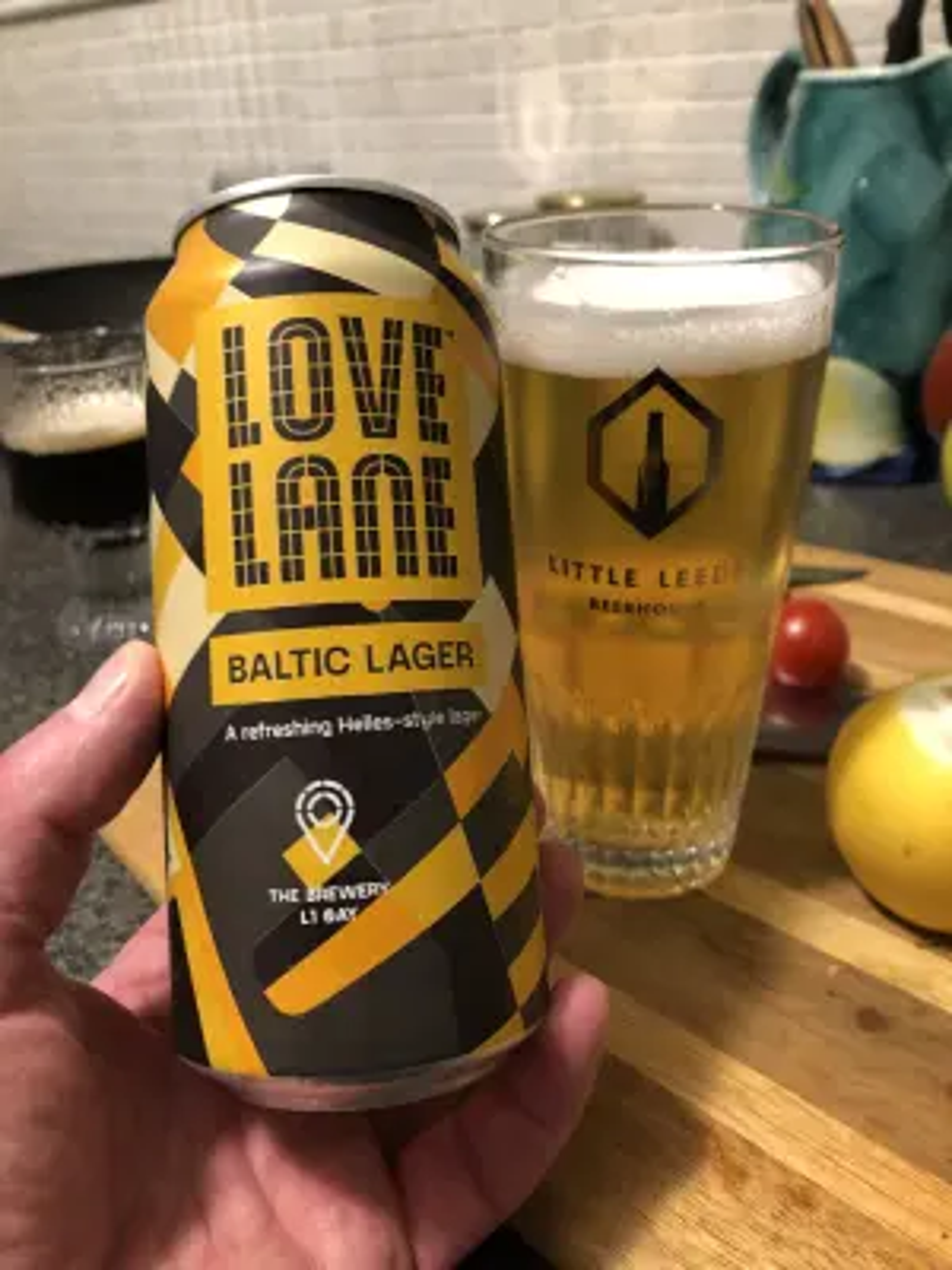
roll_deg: +3.0
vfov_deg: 63.4
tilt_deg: -26.8
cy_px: 635
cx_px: 476
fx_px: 1027
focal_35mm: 28
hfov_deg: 49.7
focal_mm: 3.99
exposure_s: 1/12
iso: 100
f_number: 1.8
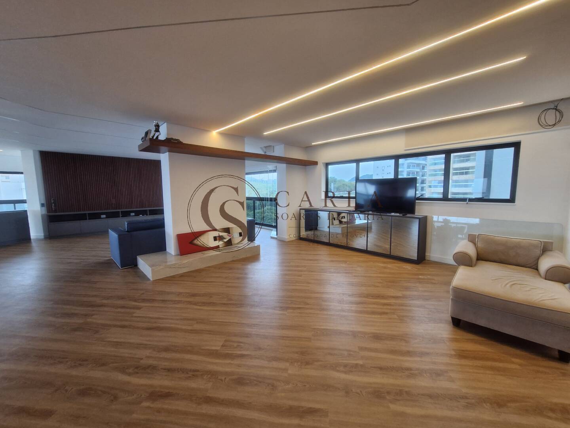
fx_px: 214
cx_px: 285
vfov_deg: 89.9
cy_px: 214
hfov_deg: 106.2
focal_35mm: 13
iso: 125
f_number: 2.2
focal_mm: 1.74
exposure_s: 1/60
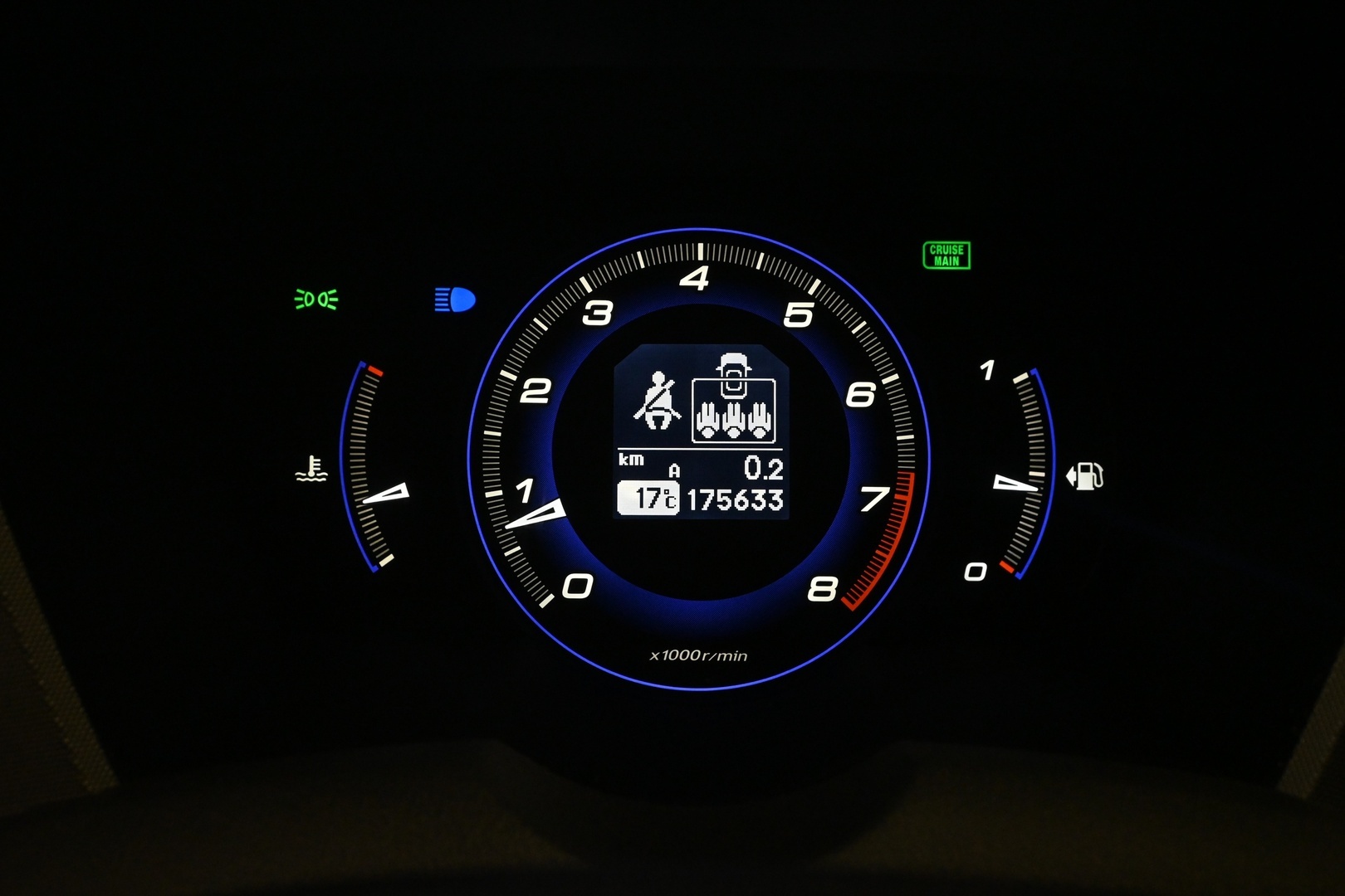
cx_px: 672
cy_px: 448
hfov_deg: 52.2
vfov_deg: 36.2
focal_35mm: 37
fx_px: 1373
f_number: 7.1
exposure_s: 1/200
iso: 3200
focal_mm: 24.5
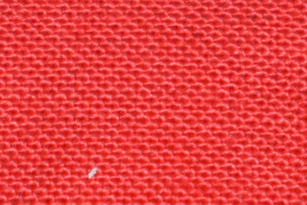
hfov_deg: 3.2
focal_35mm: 646
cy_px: -272
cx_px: 452
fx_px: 5509
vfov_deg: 2.1
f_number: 5.6
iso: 1250
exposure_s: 1/125
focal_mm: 55
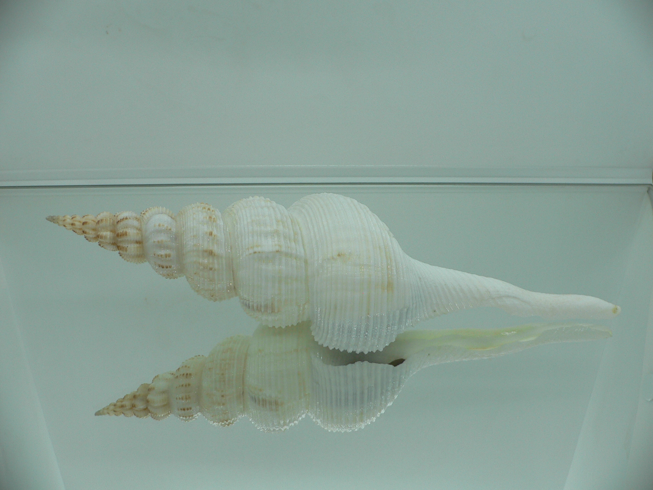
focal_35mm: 35
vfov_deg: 40.7
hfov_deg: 52.6
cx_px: 326
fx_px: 660
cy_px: 245
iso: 80
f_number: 2.8
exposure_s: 1/60
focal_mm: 4.6
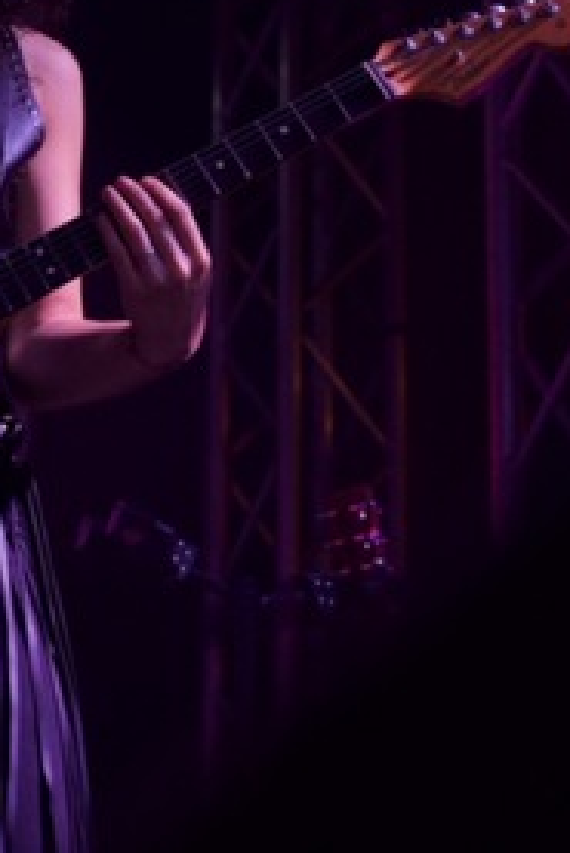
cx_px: -35
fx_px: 3202
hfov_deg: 10.1
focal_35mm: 135
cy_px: -22
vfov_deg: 14.9
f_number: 4
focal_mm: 52
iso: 1250
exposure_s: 1/160
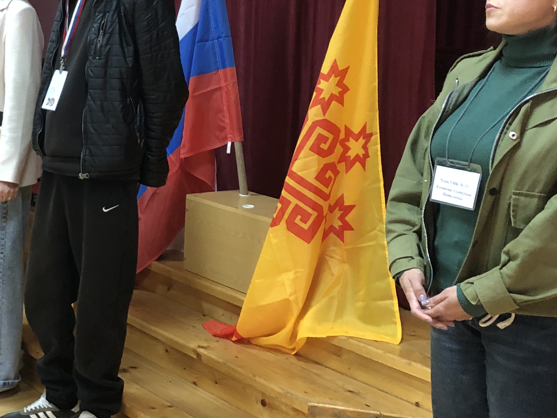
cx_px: 88
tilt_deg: -5.3
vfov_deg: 23.1
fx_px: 1014
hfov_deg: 29.8
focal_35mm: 63
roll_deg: -3.1
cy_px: 127
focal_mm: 3.99
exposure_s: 1/17
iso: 100
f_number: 1.8
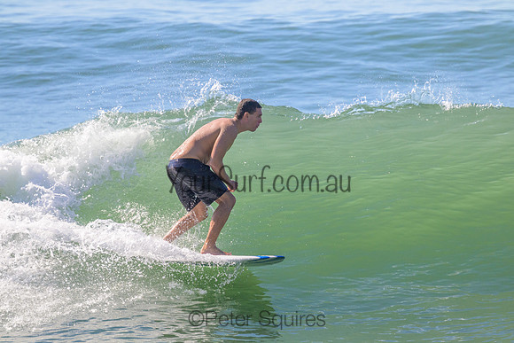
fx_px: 9996
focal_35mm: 700
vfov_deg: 2.0
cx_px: 257
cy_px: 172
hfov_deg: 2.9
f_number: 11
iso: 1100
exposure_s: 1/2000
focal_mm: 700
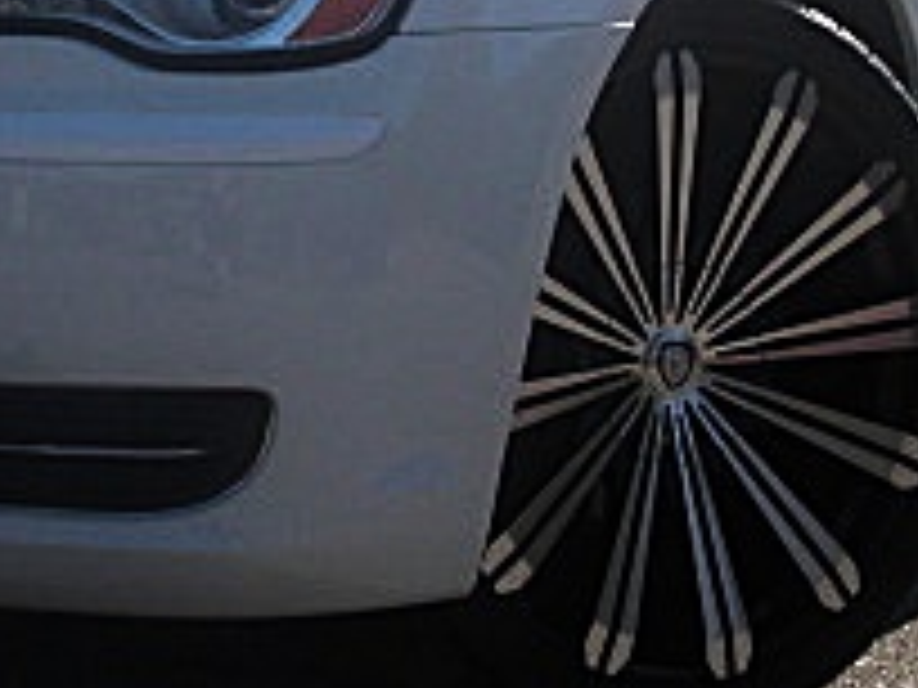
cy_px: 184
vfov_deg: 13.1
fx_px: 2997
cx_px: 243
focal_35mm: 113
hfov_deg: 17.3
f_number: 7.9
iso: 50
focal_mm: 6.3
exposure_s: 1/125
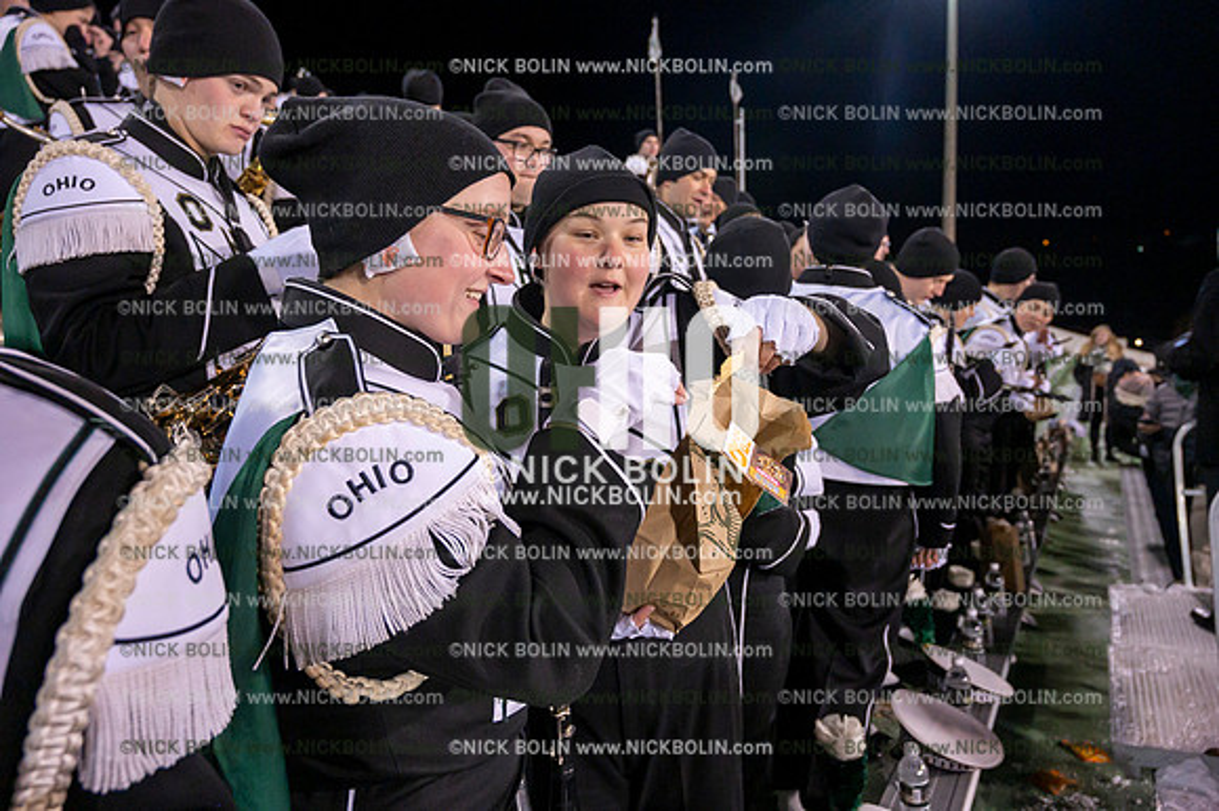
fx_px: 812
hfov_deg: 73.8
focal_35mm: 24
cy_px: 406
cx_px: 610
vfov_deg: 53.1
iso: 5000
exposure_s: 1/640
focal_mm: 24
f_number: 4.5
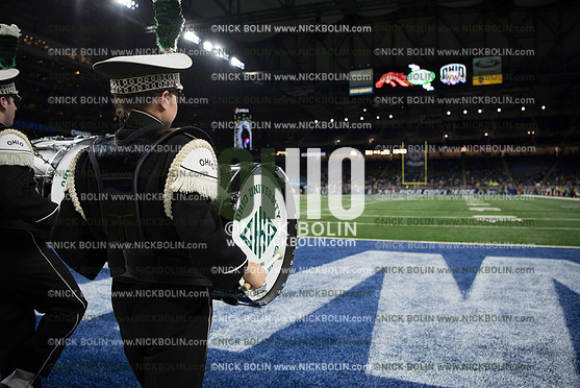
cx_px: 291
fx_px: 403
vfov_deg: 51.3
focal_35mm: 25
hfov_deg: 71.5
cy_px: 198
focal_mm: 24
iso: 1250
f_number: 2.8
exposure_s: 1/1250
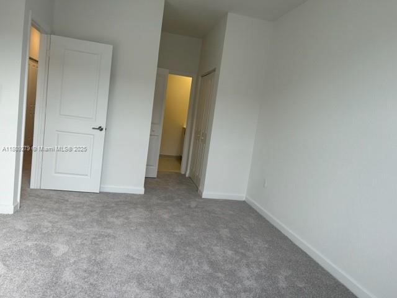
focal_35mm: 26
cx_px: 198
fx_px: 298
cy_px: 149
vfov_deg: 53.1
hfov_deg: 67.3
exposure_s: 1/152
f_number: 1.5
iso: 40
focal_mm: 5.7
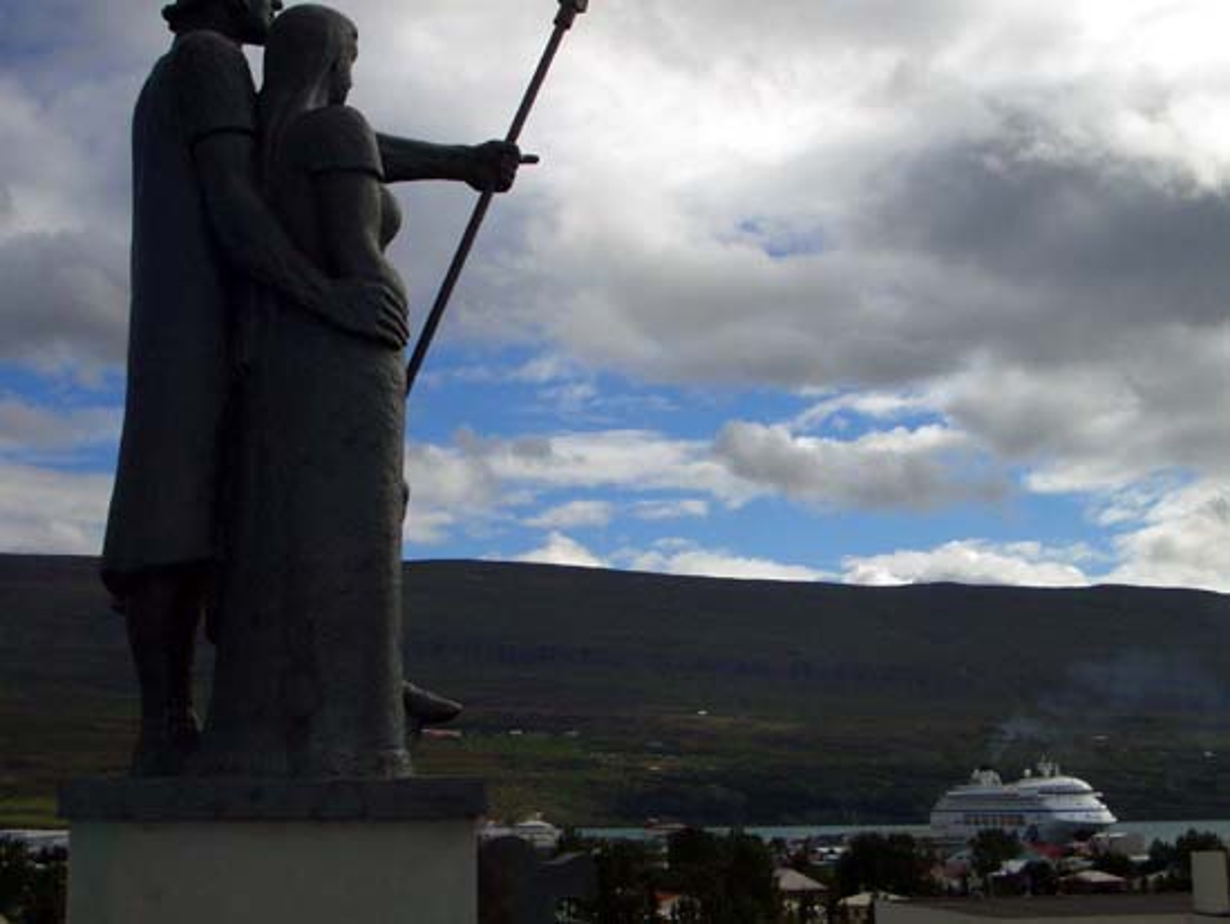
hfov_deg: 38.9
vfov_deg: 29.7
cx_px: 615
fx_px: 1742
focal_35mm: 49
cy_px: 462
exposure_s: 1/2000
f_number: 5
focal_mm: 8.2
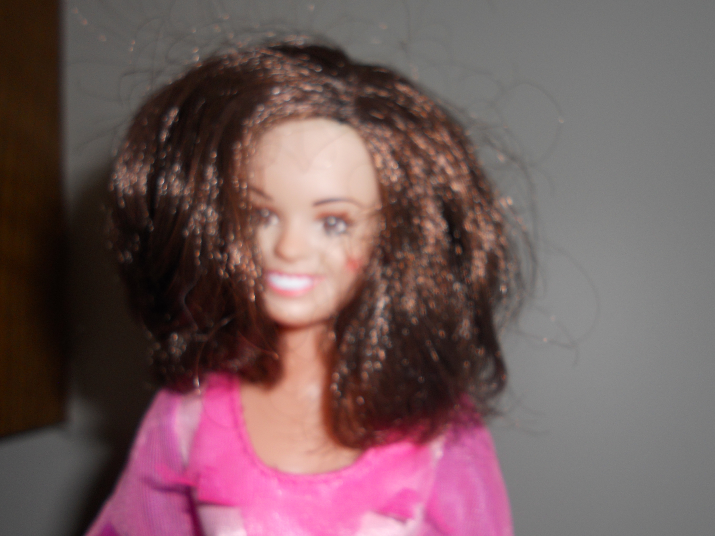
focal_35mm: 40
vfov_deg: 35.9
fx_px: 826
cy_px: 291
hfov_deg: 46.8
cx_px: 377
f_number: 8.8
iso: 80
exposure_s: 1/25
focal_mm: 5.8
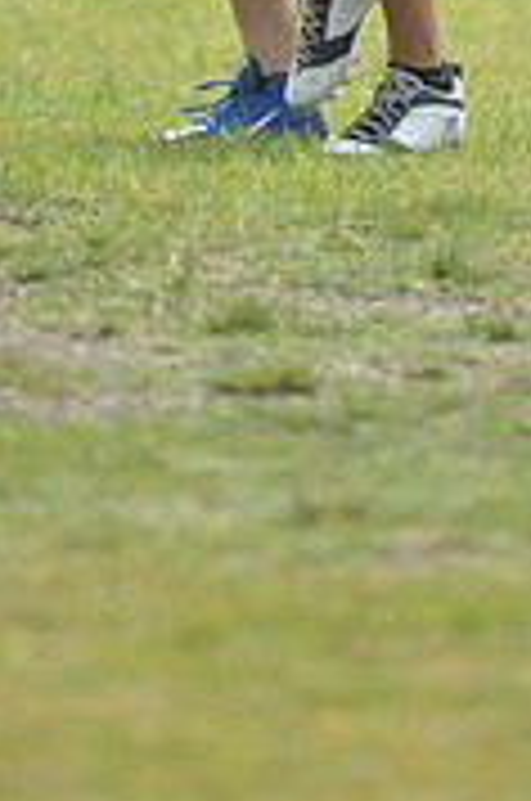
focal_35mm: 1307
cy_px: -486
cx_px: 284
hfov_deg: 1.0
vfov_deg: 1.6
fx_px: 29028
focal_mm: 400
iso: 640
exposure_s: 1/1600
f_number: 4
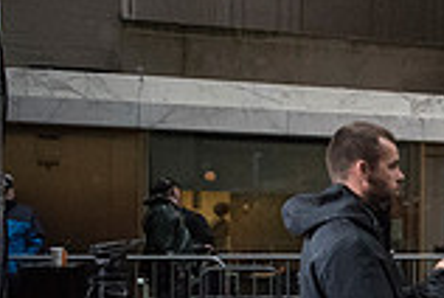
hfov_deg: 18.7
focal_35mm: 88
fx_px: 1087
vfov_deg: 15.4
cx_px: 764
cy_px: 283
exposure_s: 1/2500
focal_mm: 24
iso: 10000
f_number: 2.8
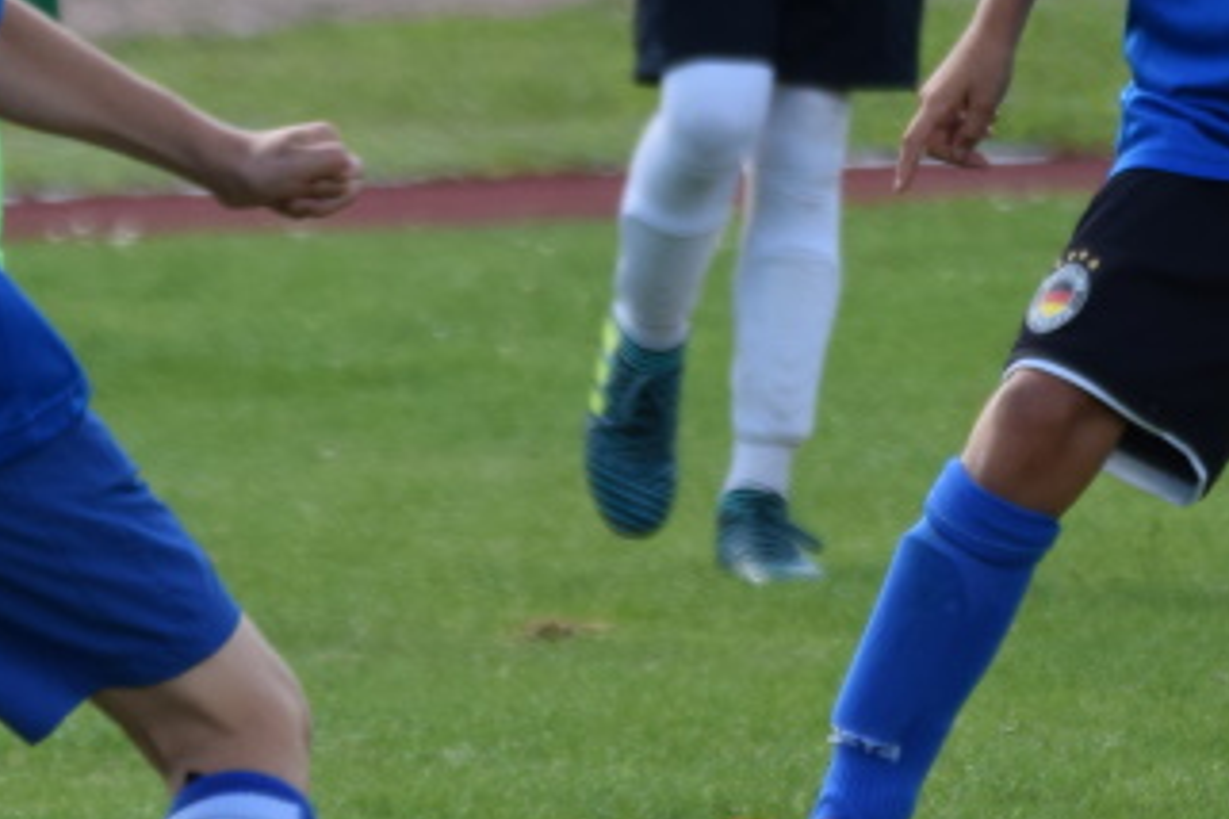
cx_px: -29
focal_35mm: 765
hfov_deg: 2.7
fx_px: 26114
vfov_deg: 1.8
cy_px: 61
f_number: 4.8
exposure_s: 1/1000
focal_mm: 160
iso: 500
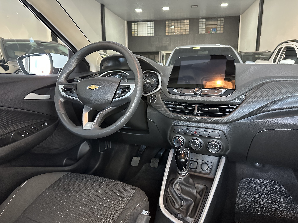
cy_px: 112
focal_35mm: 24
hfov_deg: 71.6
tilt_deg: -11.4
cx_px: 149
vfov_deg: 56.8
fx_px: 207
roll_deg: +0.4
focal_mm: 6.86
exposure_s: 1/60
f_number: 1.78
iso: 800
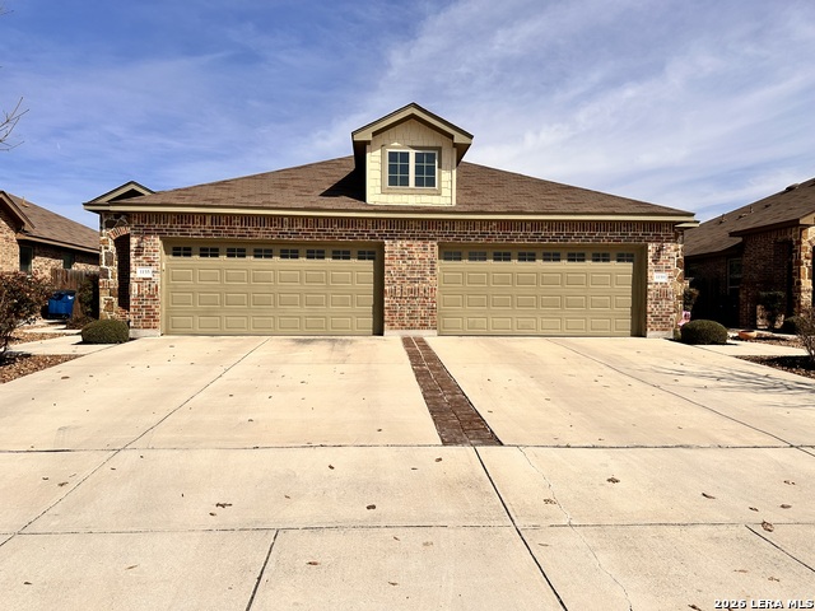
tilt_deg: -0.1
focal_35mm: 24
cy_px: 306
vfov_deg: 56.8
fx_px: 565
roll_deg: -1.1
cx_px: 408
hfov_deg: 71.6
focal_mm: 6.86
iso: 80
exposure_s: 1/10753
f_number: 1.78
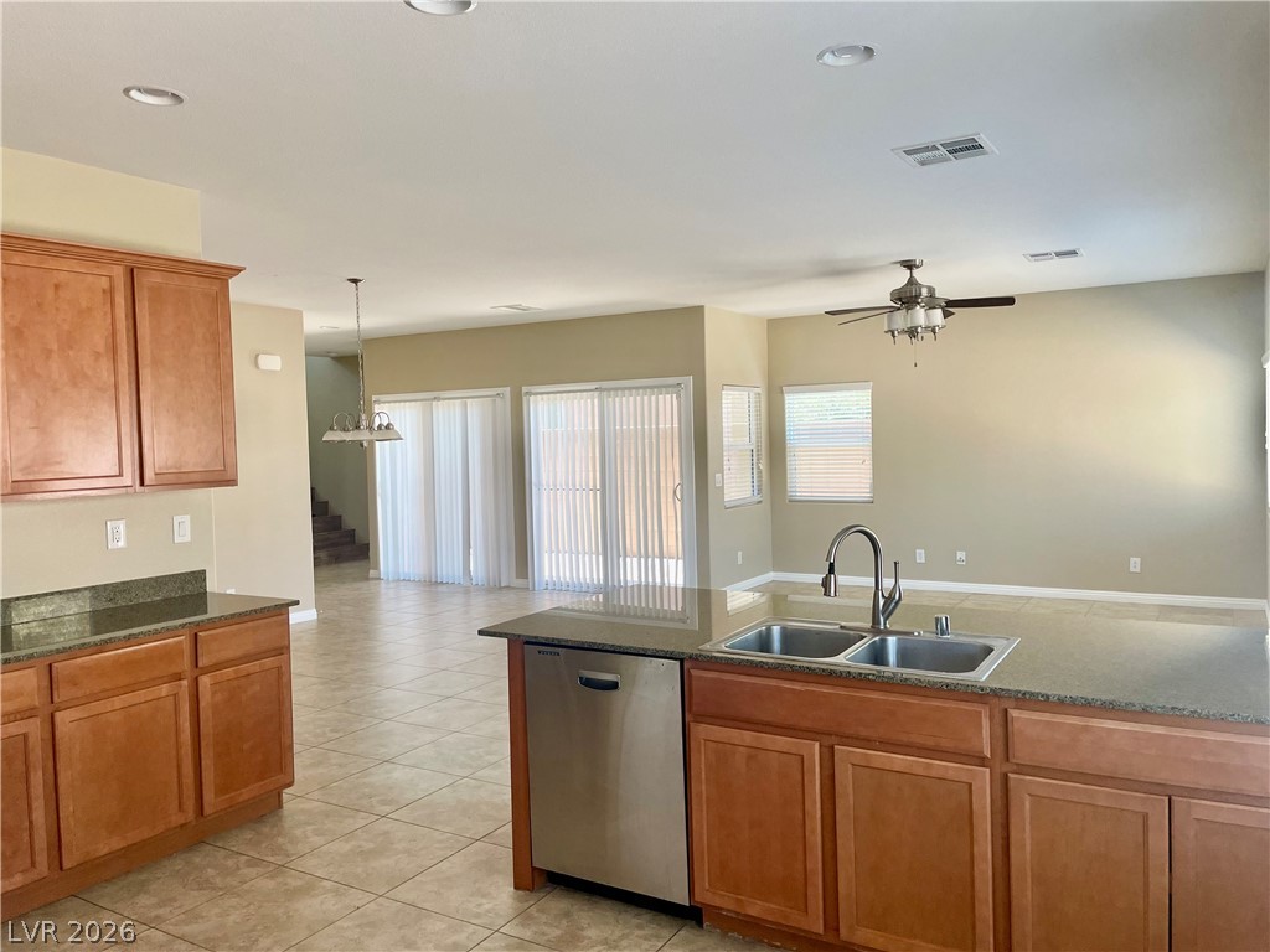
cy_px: 476
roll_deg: +1.8
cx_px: 635
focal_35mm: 26
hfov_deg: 67.3
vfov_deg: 53.1
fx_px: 954
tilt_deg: -1.4
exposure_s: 1/115
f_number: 1.6
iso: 125
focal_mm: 4.2
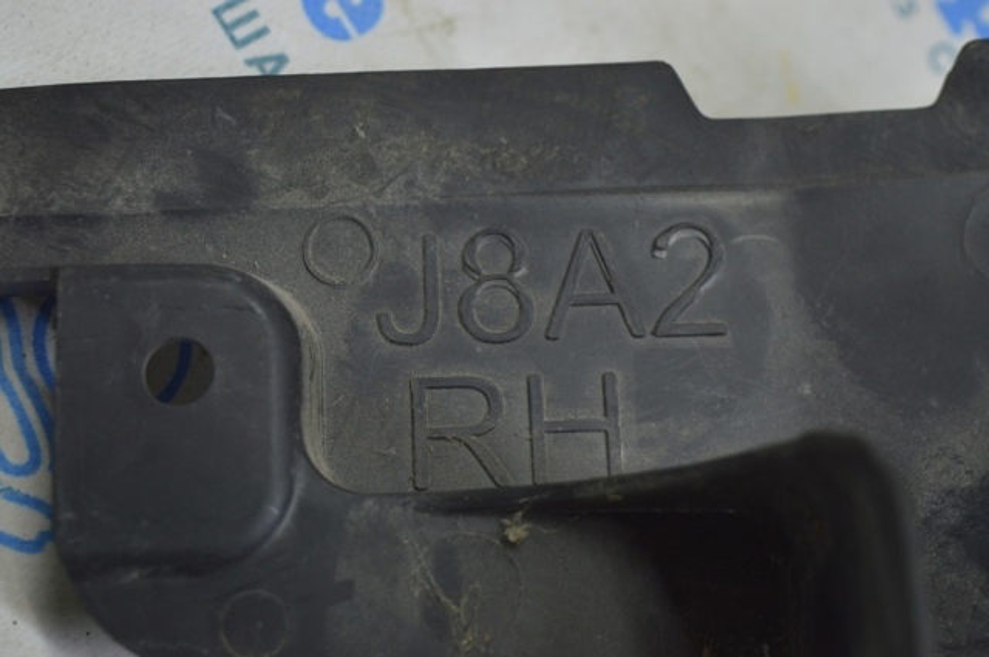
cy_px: 328
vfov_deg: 20.1
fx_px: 1852
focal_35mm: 68
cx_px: 494
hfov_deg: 29.9
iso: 400
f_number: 5.6
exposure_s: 1/40
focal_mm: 45
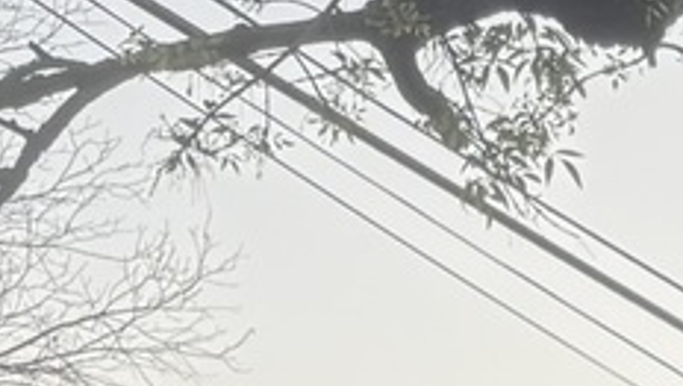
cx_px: 1557
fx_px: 2937
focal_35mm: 162
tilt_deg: -5.4
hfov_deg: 11.4
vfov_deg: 6.2
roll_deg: +1.1
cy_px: 1562
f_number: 1.78
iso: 200
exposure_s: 1/222
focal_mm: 6.76
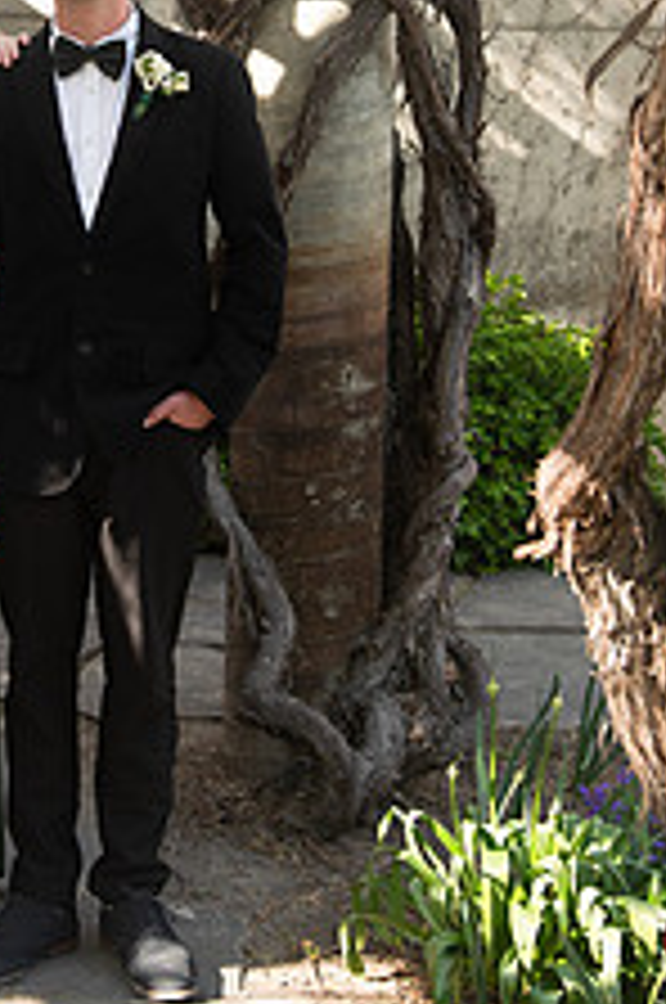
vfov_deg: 21.4
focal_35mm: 93
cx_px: 68
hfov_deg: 14.5
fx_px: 2589
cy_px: 63
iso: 400
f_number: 5
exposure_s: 1/200
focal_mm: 46
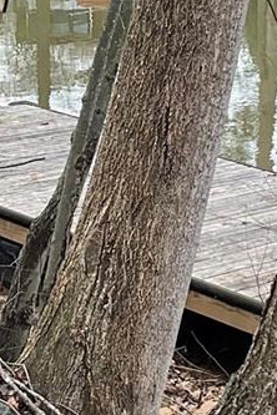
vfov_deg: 14.7
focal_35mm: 139
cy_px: 127
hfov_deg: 9.9
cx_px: 105
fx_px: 1604
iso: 16
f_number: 1.8
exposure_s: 1/182
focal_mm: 3
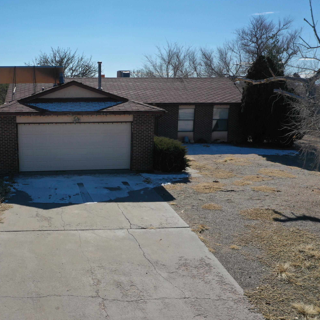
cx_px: 83
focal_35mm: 36
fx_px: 377
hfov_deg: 44.6
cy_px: 160
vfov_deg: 46.0
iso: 100
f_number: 6.3
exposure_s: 1/800
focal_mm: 10.26
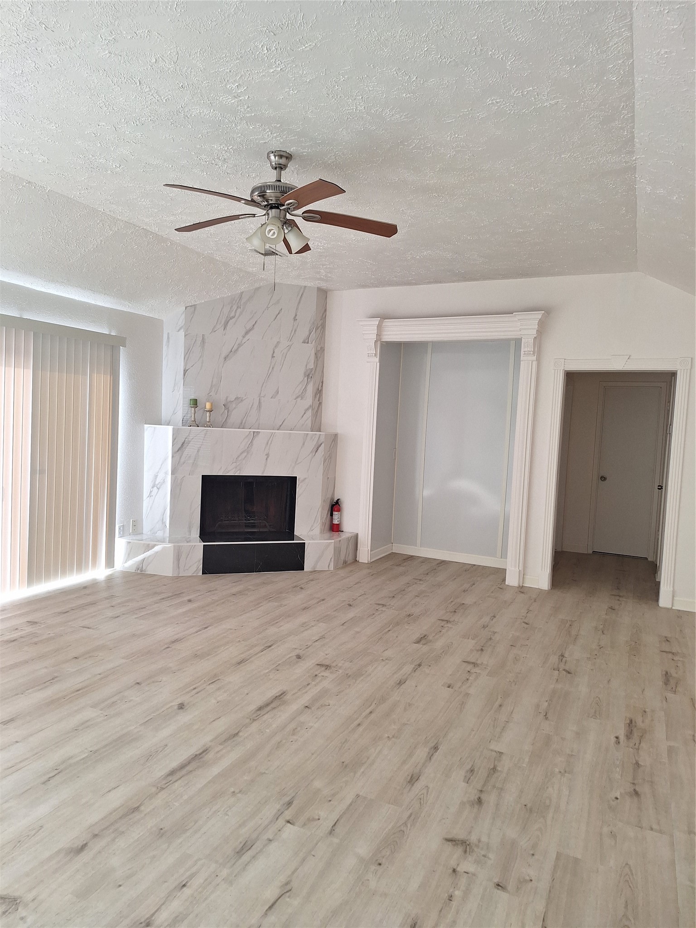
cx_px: 348
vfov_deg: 73.9
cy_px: 464
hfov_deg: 58.9
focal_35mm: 23
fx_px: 617
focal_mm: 5.54
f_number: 1.8
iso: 40
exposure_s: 1/60
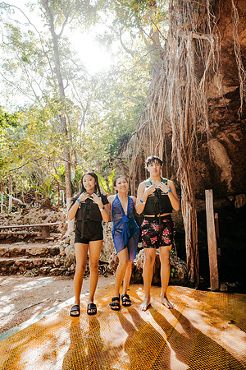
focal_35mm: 20
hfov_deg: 61.9
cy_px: 185
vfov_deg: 84.0
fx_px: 205
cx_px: 123
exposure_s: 1/160
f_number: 5
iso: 250
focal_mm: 20
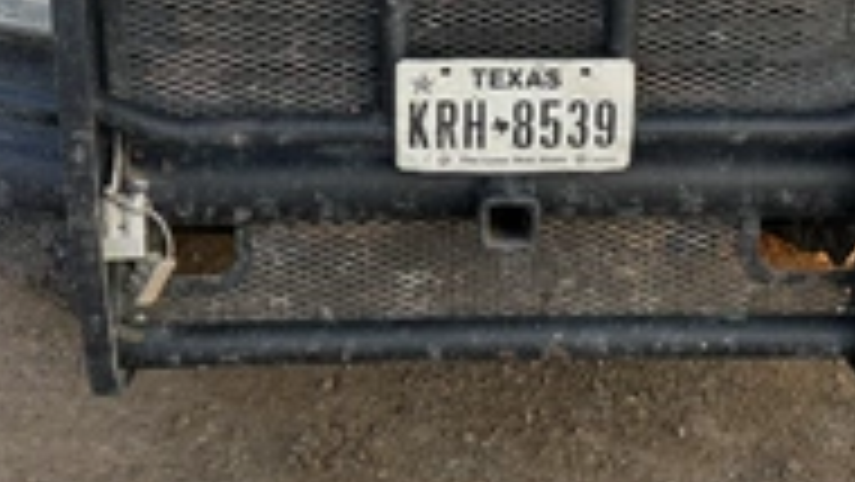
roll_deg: +0.0
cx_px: 504
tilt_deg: -14.6
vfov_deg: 21.1
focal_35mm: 55
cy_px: 0
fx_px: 1247
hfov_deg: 37.7
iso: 80
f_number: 1.78
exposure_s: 1/232
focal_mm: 6.76
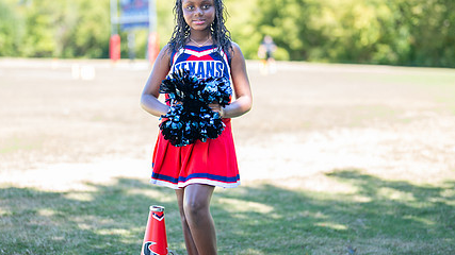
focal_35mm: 79
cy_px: 142
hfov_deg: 26.8
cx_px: 201
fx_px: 953
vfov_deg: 15.3
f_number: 1.2
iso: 100
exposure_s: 1/800
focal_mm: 50
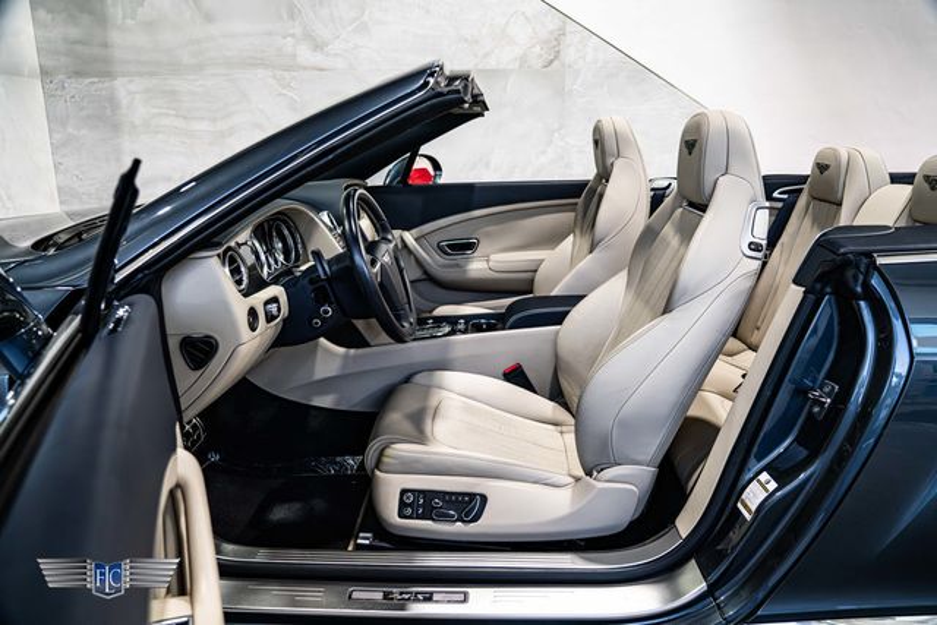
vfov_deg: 49.6
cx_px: 468
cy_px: 312
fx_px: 677
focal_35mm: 26
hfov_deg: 69.4
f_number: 4
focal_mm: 26
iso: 1250
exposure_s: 1/80
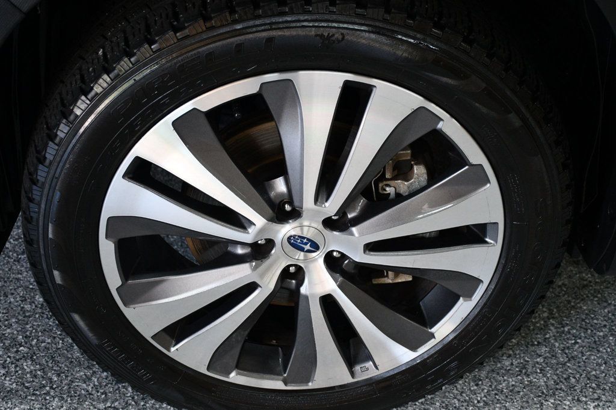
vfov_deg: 22.6
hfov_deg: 33.4
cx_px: 308
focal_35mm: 60
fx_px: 1026
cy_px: 205
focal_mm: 40
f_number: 4.5
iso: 1400
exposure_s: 1/125
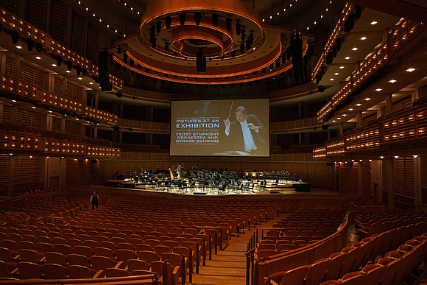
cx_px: 214
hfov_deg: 73.7
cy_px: 142
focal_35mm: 24
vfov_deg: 53.2
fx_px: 285
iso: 3200
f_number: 7.1
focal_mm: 24
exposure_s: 1/200
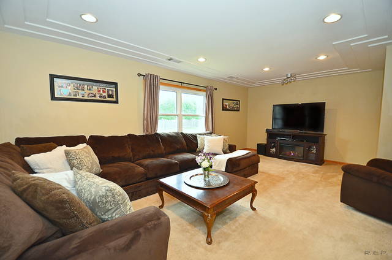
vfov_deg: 77.1
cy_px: 130
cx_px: 196
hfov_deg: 100.5
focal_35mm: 15
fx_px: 163
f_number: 4
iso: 800
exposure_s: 1/60
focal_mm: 10
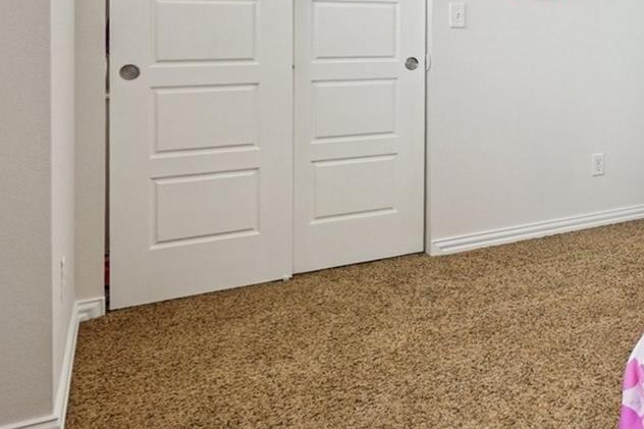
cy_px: 45
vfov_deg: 33.3
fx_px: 680
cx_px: 750
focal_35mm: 38
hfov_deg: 39.0
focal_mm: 10
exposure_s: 1/15
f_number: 8
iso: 400
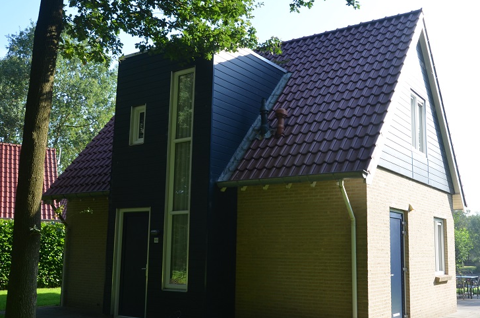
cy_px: 168
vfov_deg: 34.9
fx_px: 506
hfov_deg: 50.7
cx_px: 270
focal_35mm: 38
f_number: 7.1
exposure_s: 1/200
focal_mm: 18
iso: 200
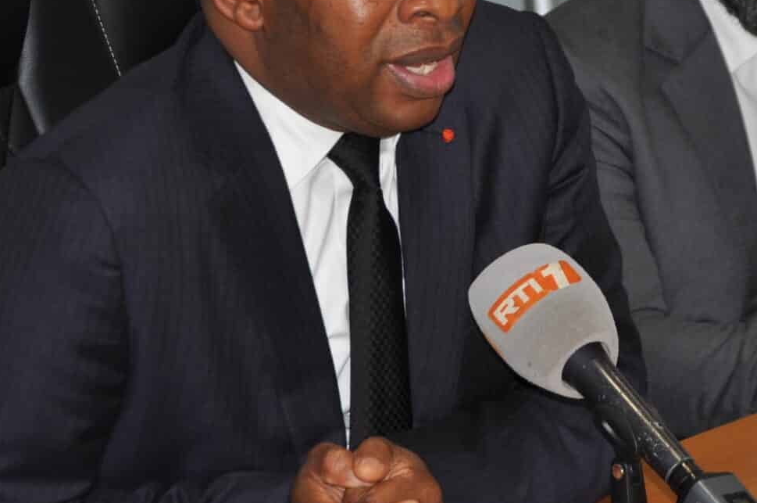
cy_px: 120
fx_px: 4661
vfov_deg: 6.2
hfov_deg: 9.3
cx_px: 483
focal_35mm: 222
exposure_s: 1/60
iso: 200
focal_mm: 70
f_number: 5.3
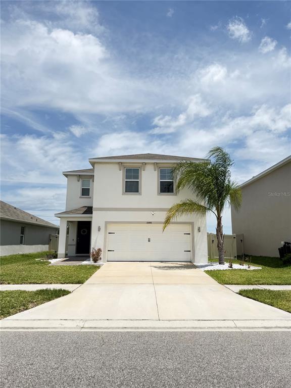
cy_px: 194
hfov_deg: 56.8
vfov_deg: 71.6
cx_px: 146
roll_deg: +0.1
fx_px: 269
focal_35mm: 24
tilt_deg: +10.4
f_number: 1.78
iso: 80
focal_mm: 6.76
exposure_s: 1/2801
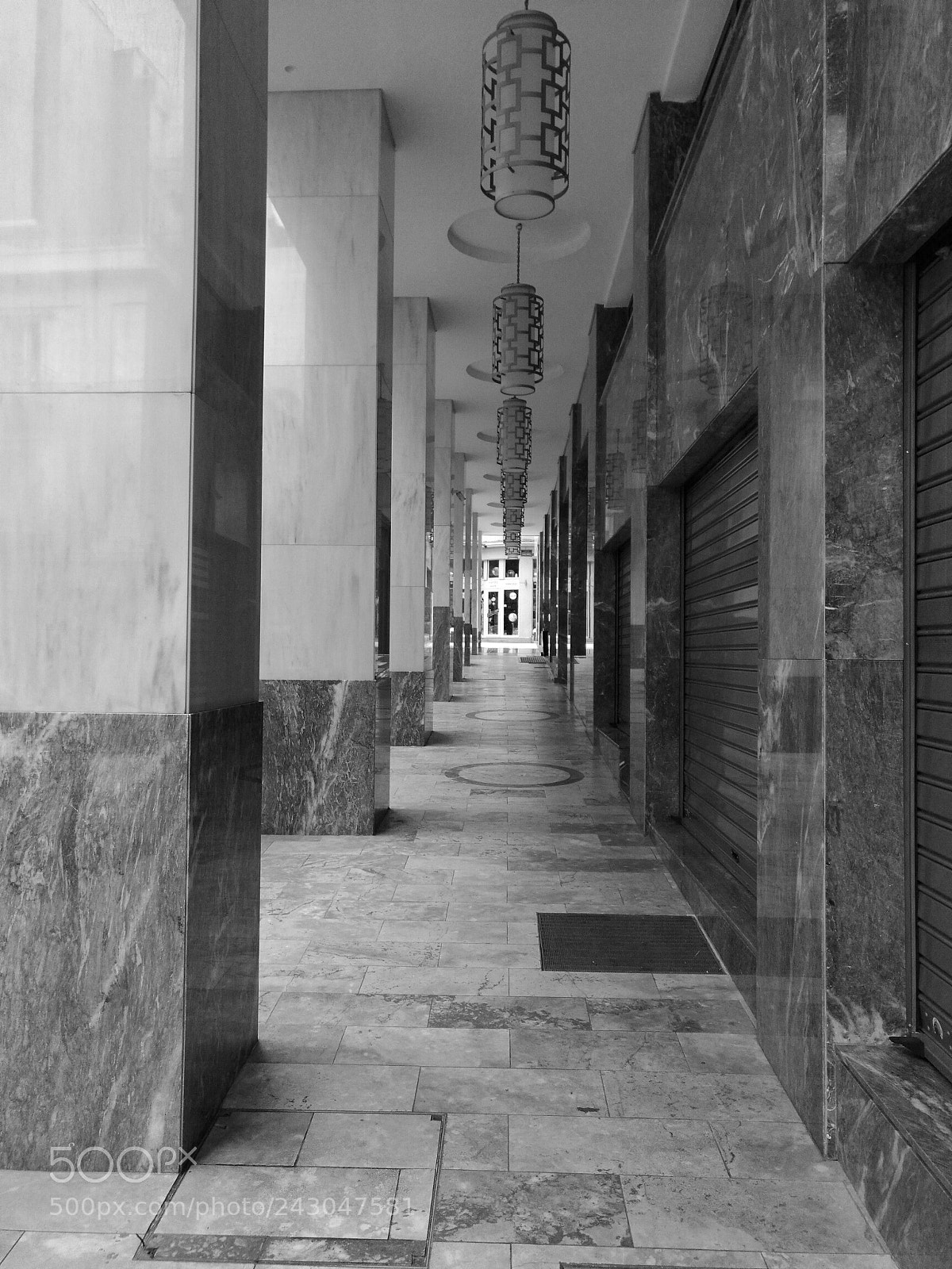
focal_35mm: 27
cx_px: 476
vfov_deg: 65.3
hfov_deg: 51.4
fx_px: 990
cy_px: 634
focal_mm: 4.04
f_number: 2
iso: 125
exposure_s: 1/33.3
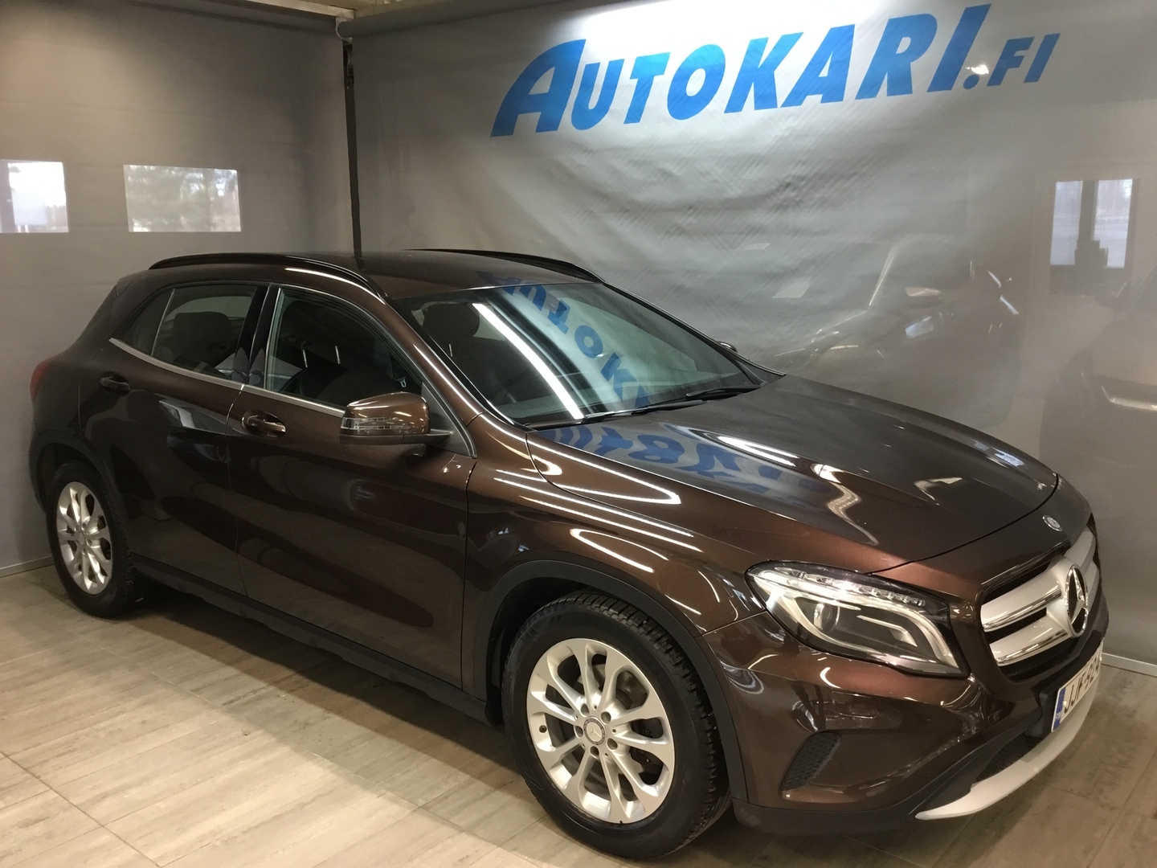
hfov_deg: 58.4
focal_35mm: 31
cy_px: 434
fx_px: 1036
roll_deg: +1.6
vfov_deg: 45.4
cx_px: 578
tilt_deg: -11.4
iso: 125
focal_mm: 3.3
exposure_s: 1/33
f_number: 2.4
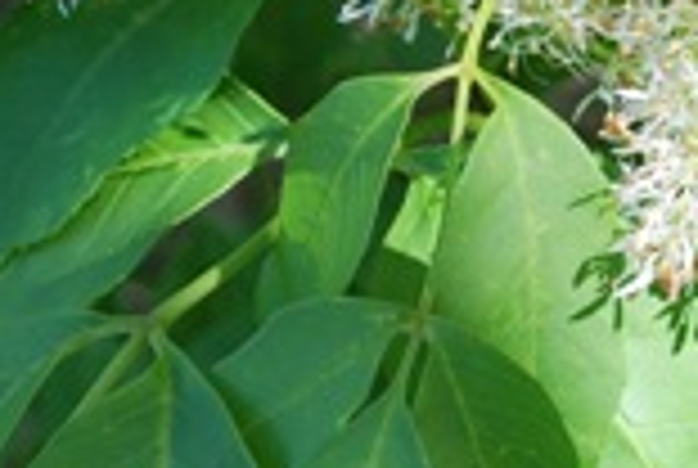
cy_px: 130
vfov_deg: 5.9
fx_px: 4565
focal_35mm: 235
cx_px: 464
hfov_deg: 8.7
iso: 140
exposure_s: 1/125
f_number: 5.6
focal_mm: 38
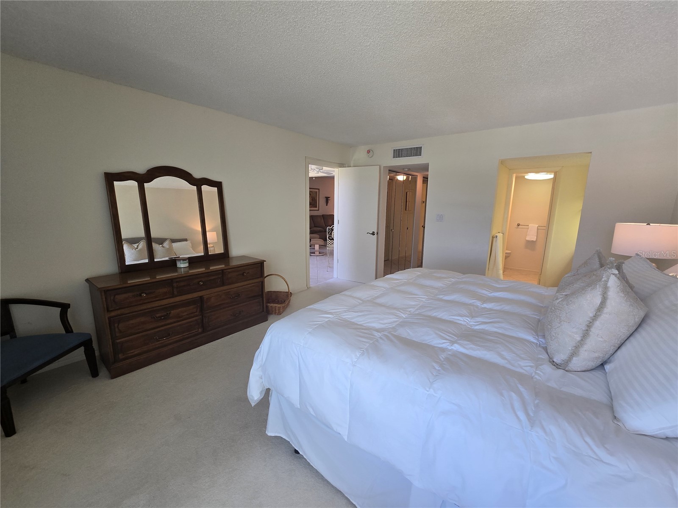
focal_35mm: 13
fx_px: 255
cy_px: 254
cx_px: 339
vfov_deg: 89.9
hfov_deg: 106.2
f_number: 2.2
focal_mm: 2.2
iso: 64
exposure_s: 1/60
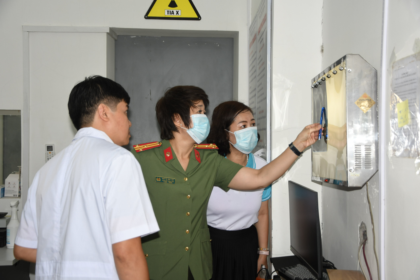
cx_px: 210
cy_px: 140
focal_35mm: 51
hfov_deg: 38.9
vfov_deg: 26.5
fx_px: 595
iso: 400
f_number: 4.2
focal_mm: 34
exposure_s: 1/200
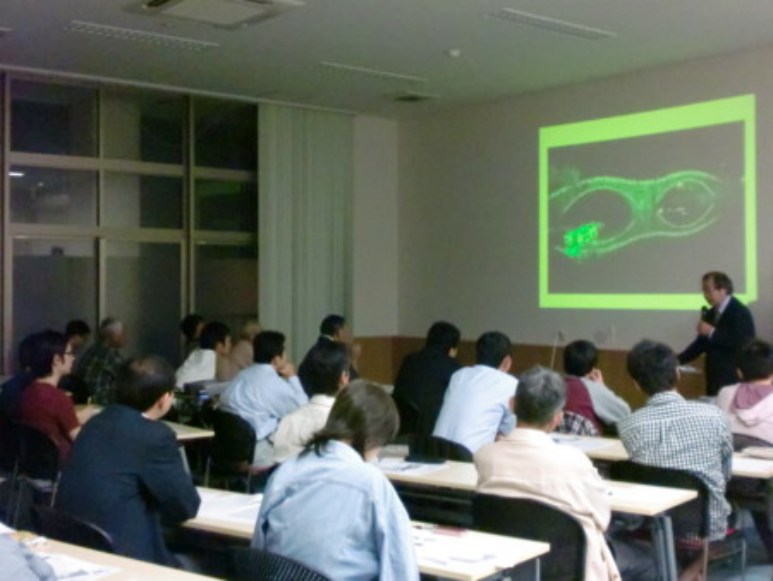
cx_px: 386
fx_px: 1028
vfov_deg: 31.5
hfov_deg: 41.2
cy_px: 290
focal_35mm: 46
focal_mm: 8.44
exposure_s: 1/50
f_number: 3.6
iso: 1600
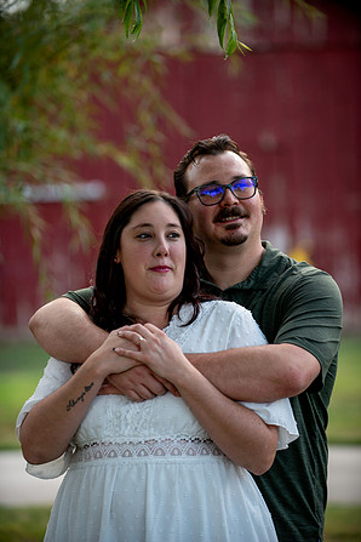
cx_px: 180
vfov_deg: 15.6
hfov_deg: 10.5
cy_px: 272
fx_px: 1970
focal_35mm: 131
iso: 80
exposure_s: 1/80
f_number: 2.8
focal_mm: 130
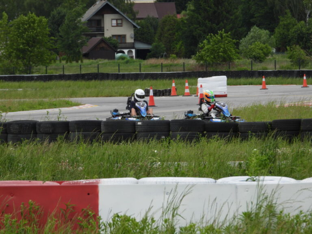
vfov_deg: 4.3
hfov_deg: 5.7
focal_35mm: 345
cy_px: 117
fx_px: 3110
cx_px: 156
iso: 100
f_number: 4.5
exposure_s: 1/400
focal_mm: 62.1
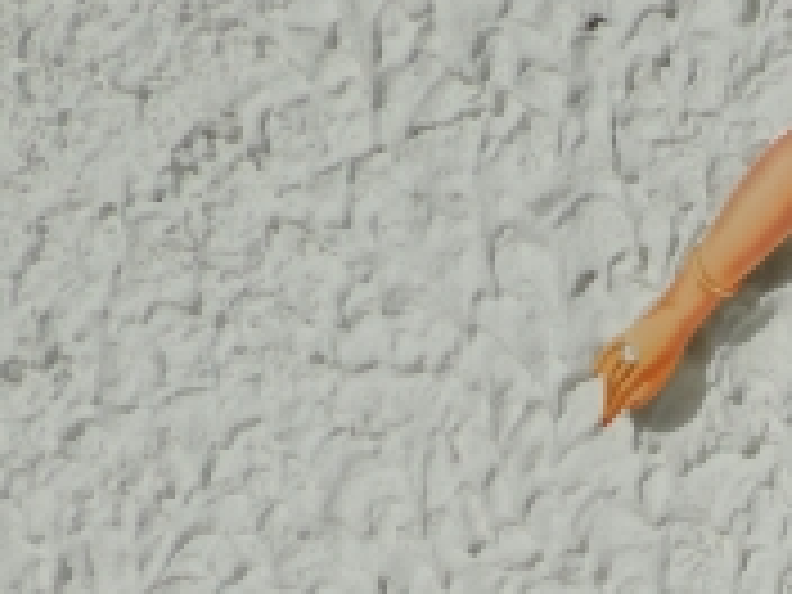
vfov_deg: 17.4
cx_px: 846
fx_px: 1876
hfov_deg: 22.6
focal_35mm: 82
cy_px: 657
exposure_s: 1/1250
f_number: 5.3
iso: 80
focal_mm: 4.3
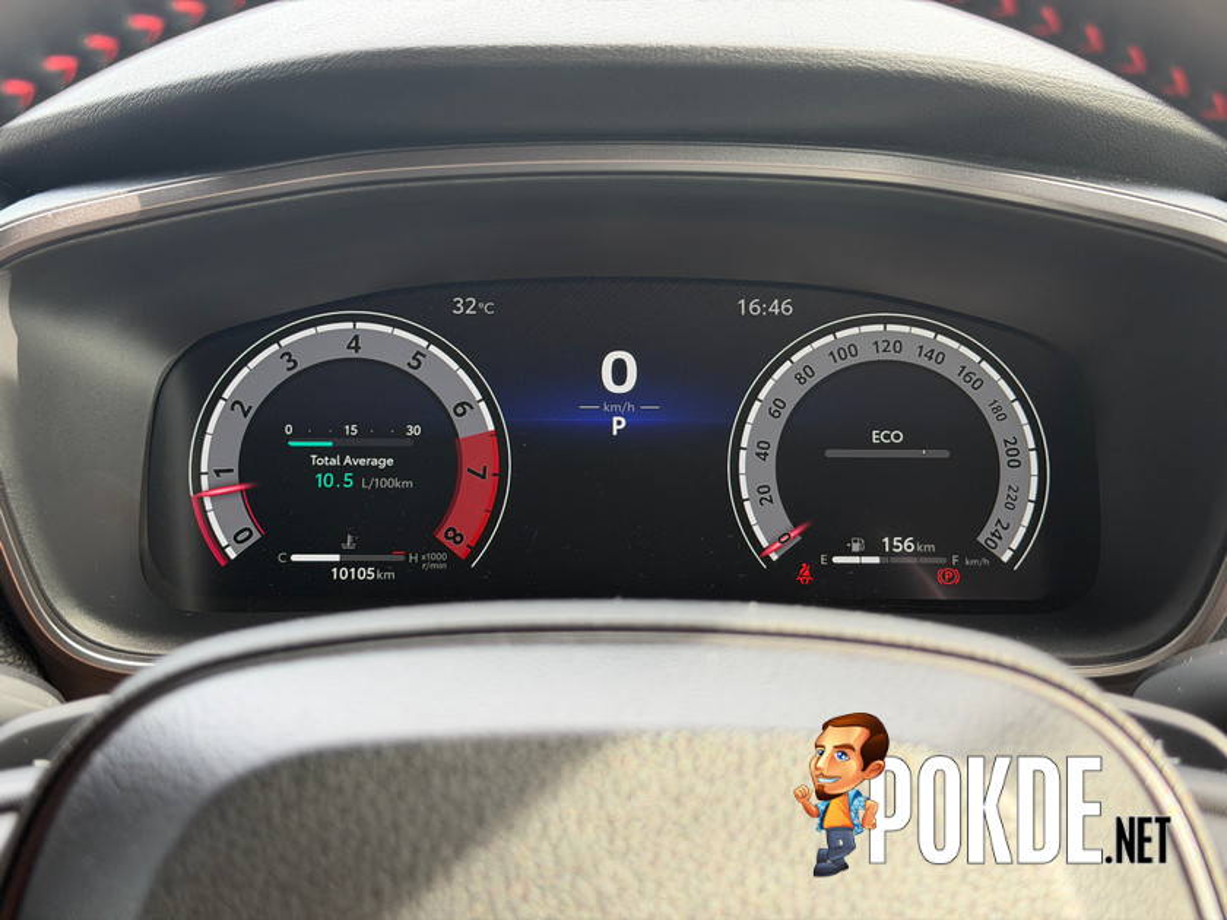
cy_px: 460
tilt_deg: -18.5
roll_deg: +0.0
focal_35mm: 48
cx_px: 614
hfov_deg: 39.7
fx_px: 1701
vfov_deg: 30.3
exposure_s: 1/135
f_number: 1.78
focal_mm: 6.76
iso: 100
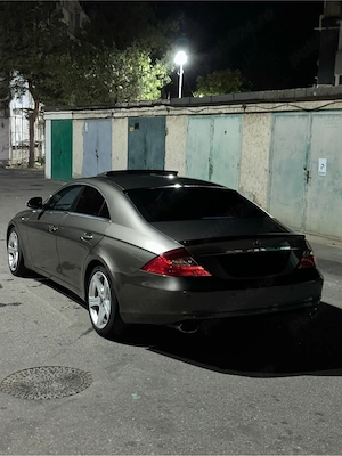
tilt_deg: -8.1
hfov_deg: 30.3
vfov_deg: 39.7
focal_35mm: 48
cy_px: 228
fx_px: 632
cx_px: 171
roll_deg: -1.4
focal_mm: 6.86
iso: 125
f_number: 1.78
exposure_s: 1/4
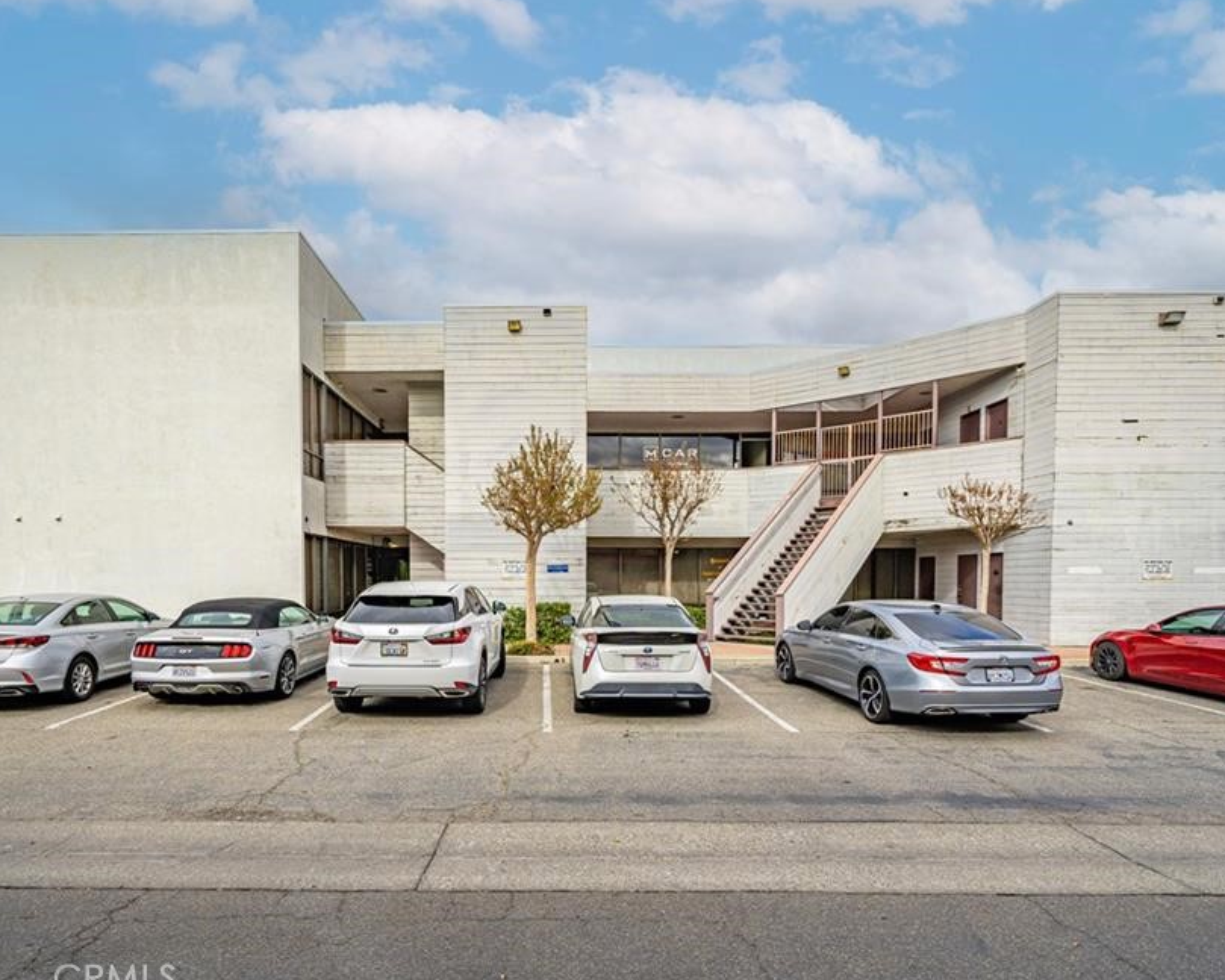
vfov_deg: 70.8
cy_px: 483
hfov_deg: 83.1
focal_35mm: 19
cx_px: 556
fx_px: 689
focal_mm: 16
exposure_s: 1/1000
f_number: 7.1
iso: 320
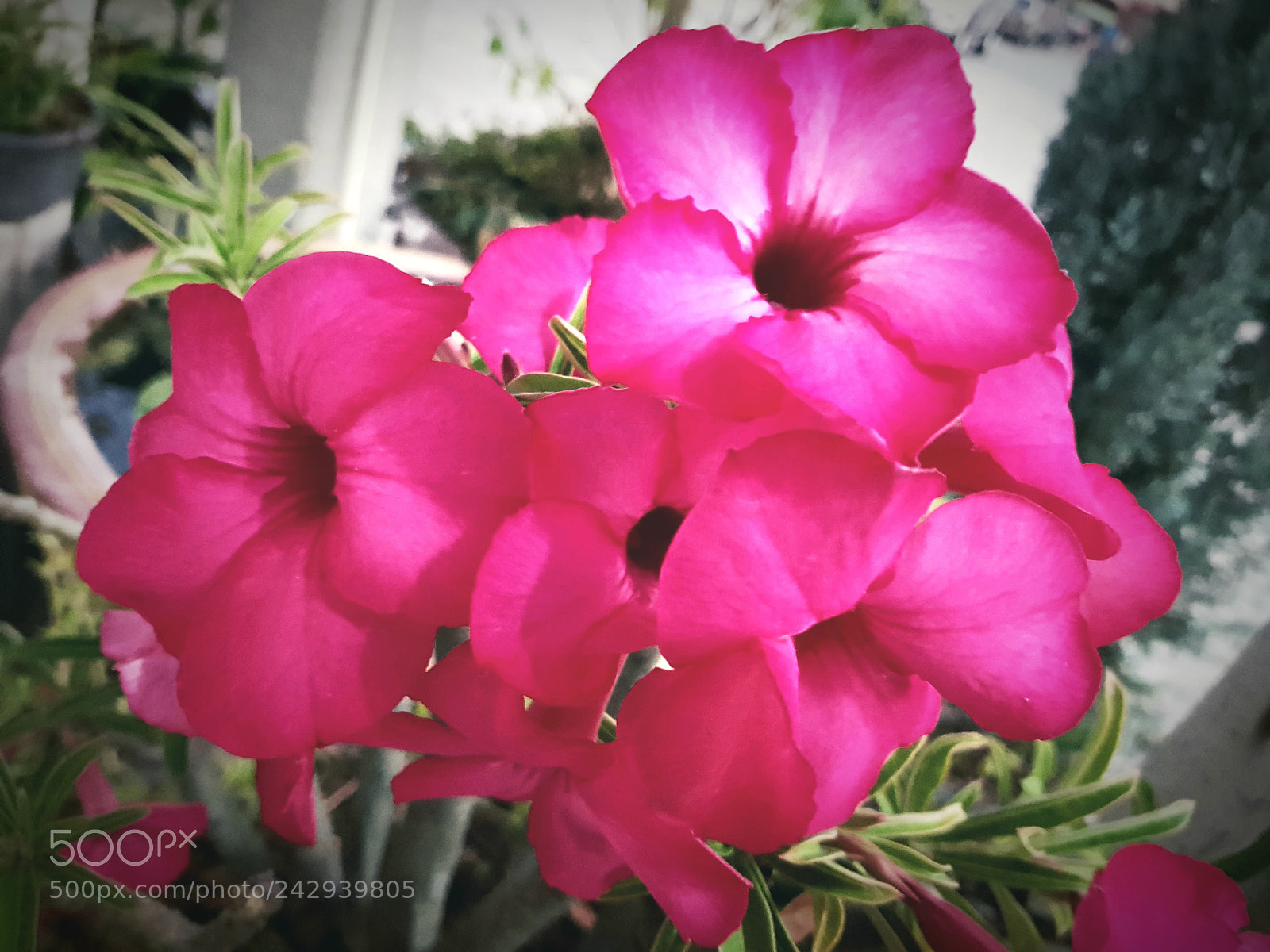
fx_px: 954
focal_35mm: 26
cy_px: 476
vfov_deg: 53.1
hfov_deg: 67.3
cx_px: 635
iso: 500
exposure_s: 1/10
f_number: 1.7
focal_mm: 4.2
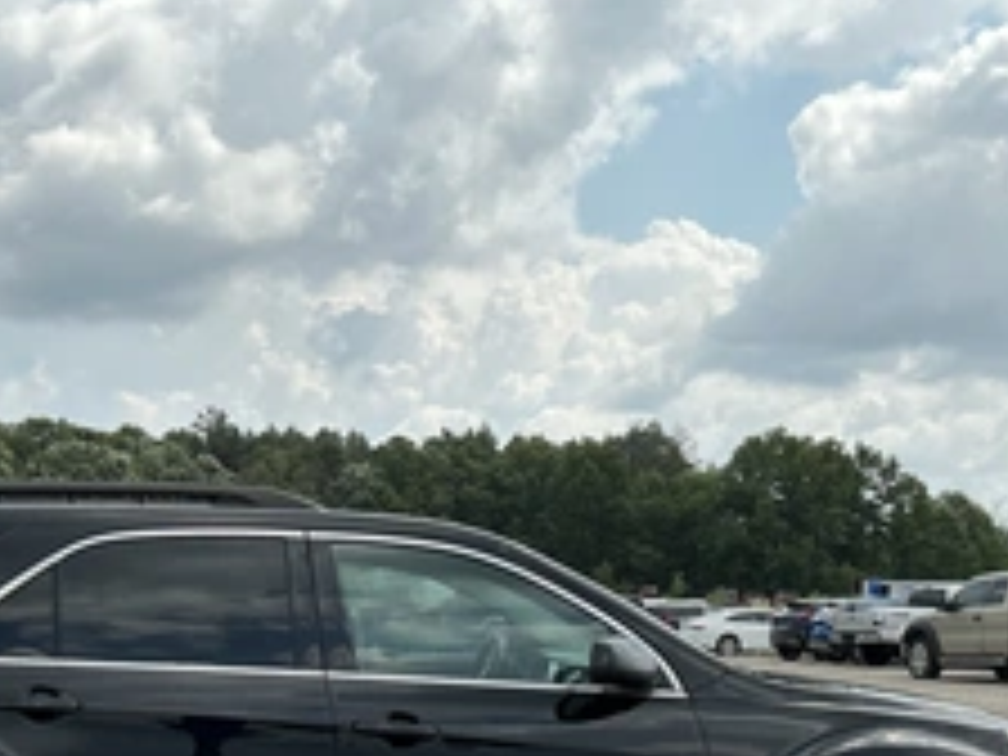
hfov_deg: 37.9
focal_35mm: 50
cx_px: 374
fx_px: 1456
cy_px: 630
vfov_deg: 28.3
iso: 25
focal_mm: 3
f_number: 1.8
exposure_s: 1/2320
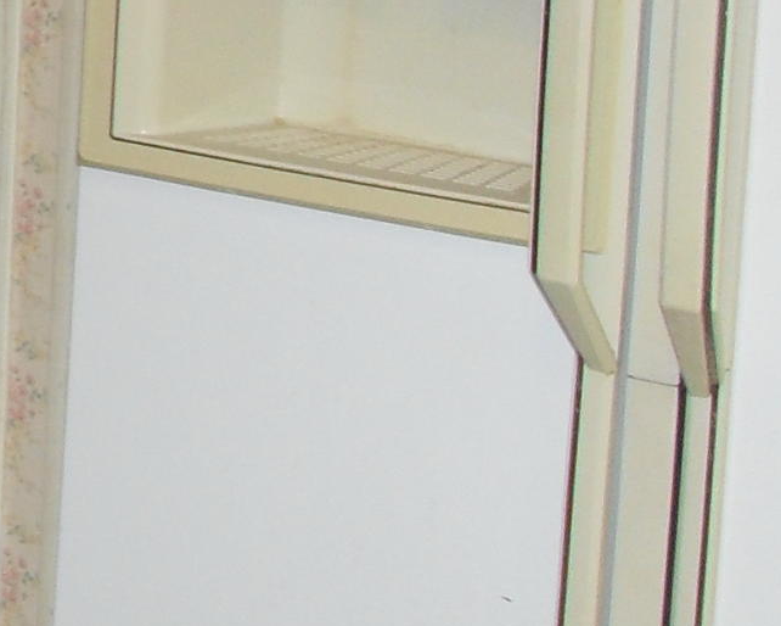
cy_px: -307
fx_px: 3584
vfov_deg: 9.7
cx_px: -905
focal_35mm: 155
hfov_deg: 11.0
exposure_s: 1/45
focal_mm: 6.3
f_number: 2.8
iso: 100
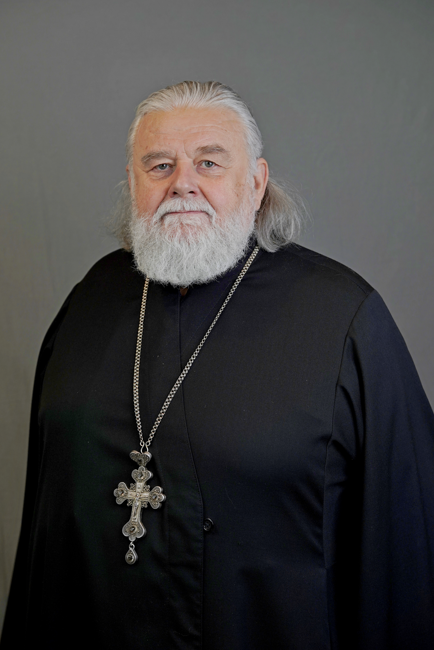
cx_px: 217
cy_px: 325
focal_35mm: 86
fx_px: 1555
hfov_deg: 15.9
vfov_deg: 23.6
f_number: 3.5
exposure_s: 1/100
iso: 800
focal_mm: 85
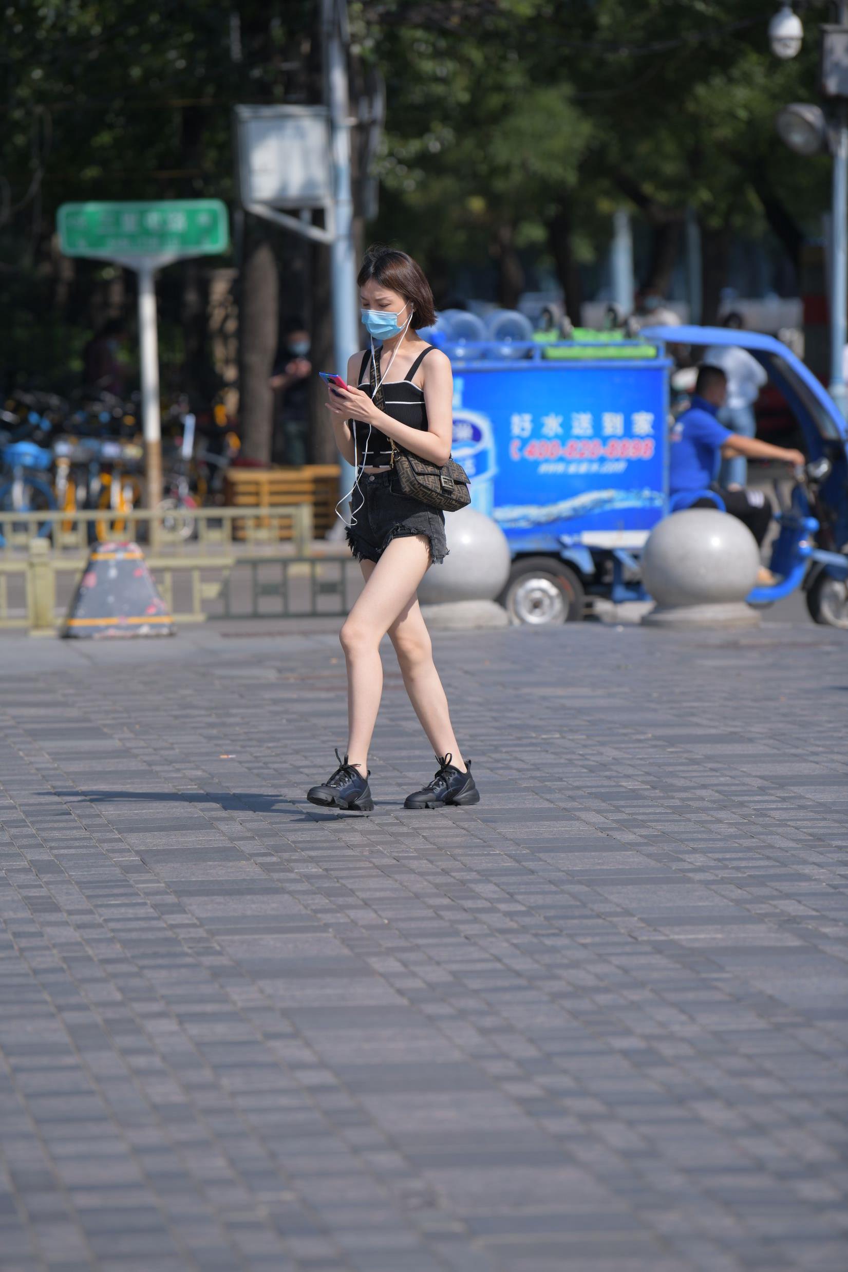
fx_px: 7065
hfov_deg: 6.9
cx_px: 424
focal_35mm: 200
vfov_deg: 10.3
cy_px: 636
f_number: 4
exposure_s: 1/1000
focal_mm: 200
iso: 90
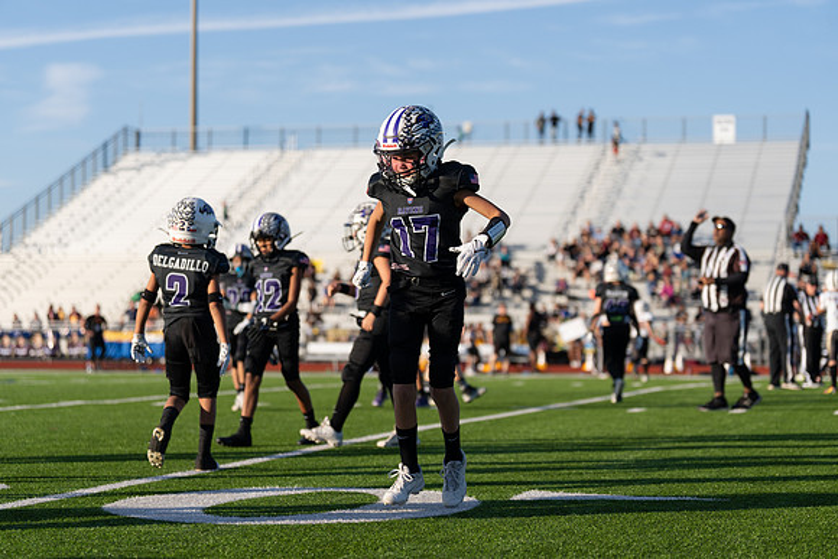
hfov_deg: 23.6
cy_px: 280
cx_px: 419
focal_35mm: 86
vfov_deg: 15.9
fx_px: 2002
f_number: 2.8
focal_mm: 86
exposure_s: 1/1600
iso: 100
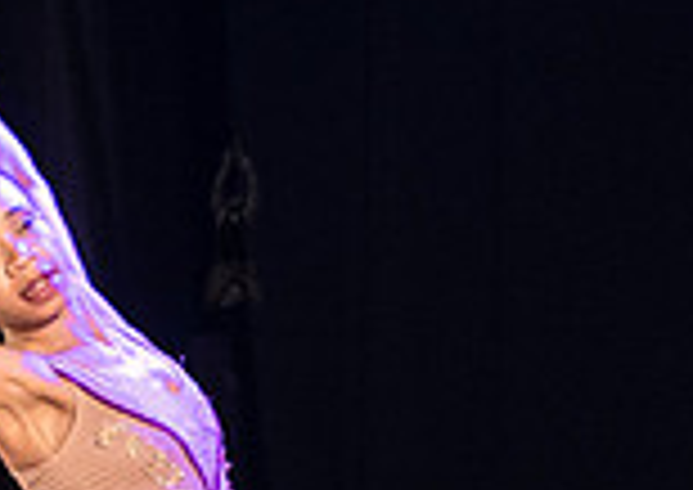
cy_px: 663
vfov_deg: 6.1
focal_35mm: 234
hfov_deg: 8.6
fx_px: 4591
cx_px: 122
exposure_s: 1/250
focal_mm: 56
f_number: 2.8
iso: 5000
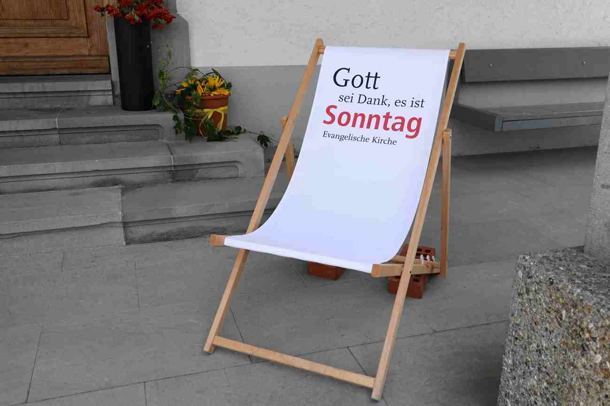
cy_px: 203
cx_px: 305
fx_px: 576
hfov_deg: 55.8
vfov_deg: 38.9
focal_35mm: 34
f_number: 4
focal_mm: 12.51
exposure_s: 1/400
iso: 125
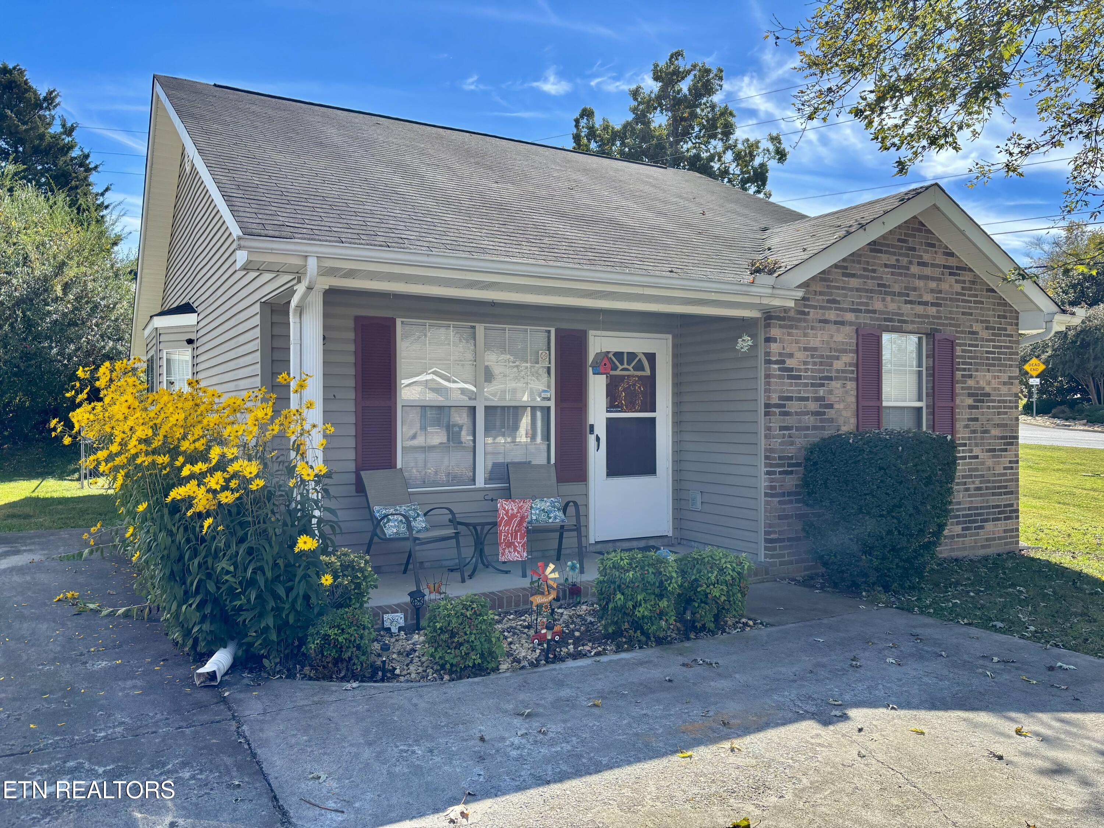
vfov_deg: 53.1
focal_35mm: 26
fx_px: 829
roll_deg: +0.4
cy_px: 414
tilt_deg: +0.1
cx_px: 552
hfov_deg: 67.3
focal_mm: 5.96
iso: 50
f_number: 1.6
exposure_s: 1/1295
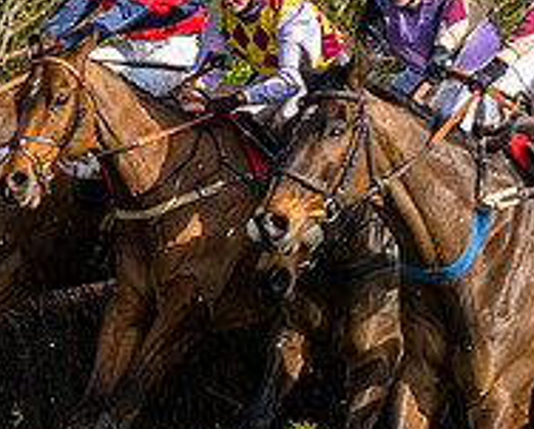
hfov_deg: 5.5
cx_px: 477
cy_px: 165
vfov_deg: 4.4
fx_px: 5572
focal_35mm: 352
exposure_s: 1/1250
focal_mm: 70
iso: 200
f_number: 4
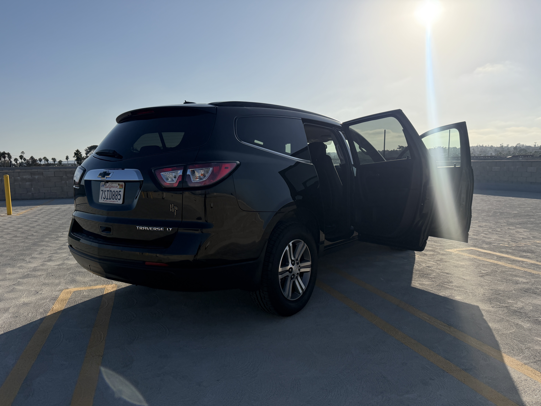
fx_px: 375
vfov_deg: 56.8
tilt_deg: -6.6
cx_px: 270
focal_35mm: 24
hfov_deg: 71.6
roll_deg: +1.4
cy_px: 203
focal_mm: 6.76
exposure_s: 1/14286
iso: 125
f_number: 1.78
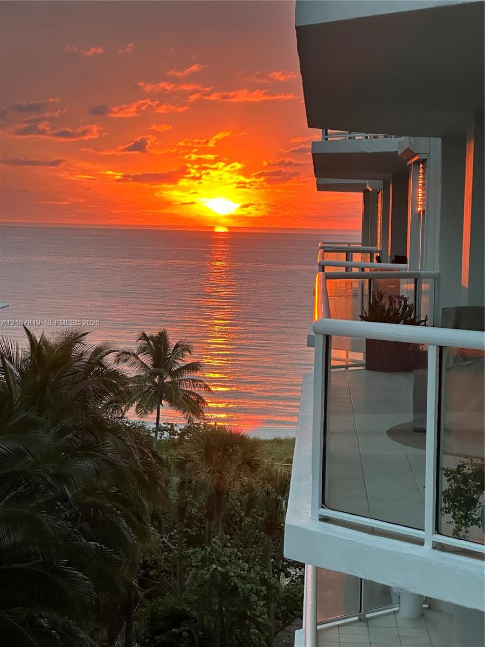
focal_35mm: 77
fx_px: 1438
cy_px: 324
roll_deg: -2.1
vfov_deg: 25.3
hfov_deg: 19.1
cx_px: 242
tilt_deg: -3.6
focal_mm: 9
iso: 200
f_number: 2.8
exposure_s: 1/99
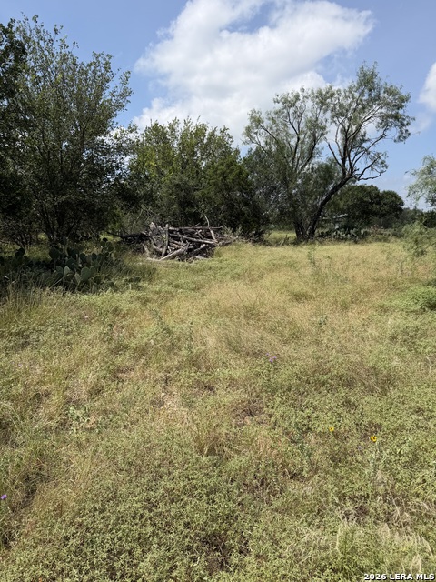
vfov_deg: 71.6
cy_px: 291
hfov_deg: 56.8
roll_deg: -1.8
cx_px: 218
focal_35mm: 24
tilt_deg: -8.5
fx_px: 403
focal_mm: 6.76
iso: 80
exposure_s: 1/5714
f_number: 1.78
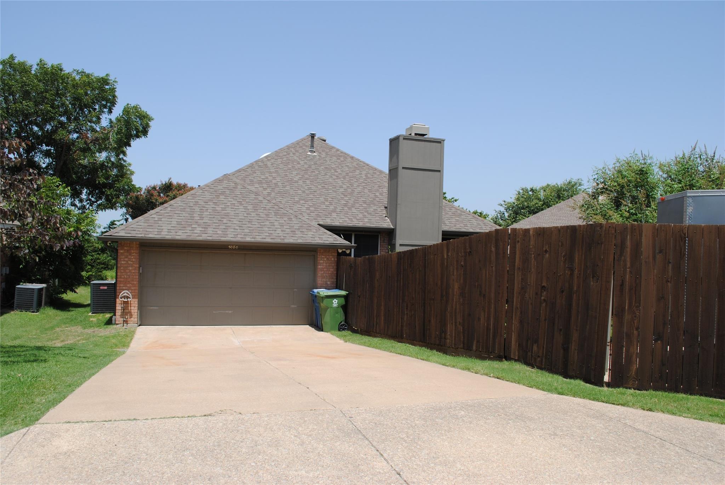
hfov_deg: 67.3
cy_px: 242
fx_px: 544
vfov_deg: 48.0
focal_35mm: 27
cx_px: 362
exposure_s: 1/250
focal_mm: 18
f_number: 8
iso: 100
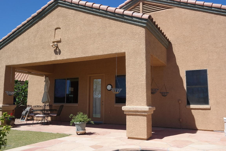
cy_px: 76
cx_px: 113
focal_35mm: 30
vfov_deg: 43.6
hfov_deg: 61.9
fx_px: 188
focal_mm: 20
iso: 100
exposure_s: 1/320
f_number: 7.1
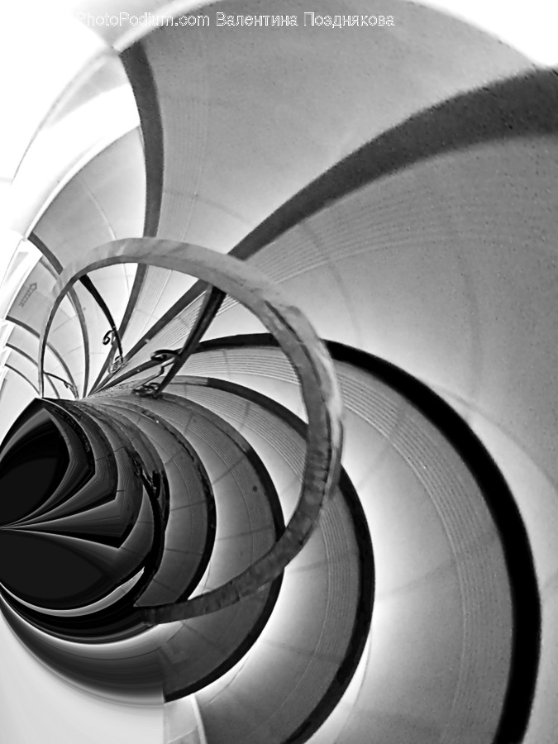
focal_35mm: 26
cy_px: 372
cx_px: 279
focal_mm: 4.6
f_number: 3.2
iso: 800
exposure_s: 1/6
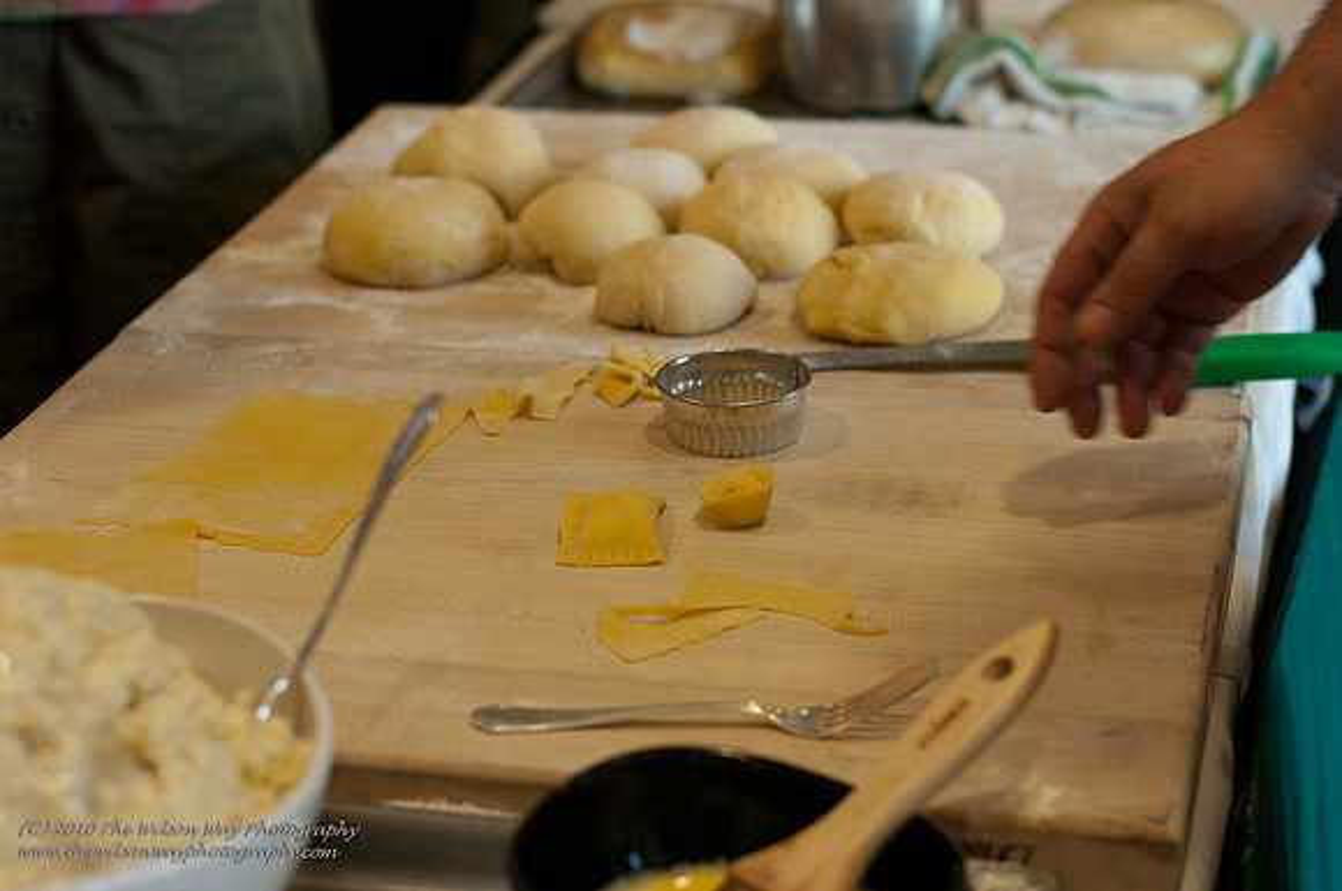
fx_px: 2792
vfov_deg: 18.1
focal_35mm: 75
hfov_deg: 27.0
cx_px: 671
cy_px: 446
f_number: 2.8
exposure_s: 1/180
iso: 800
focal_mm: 50
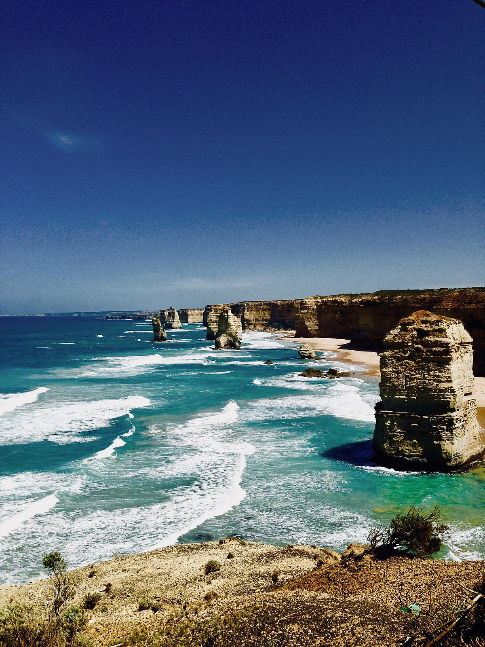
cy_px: 324
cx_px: 242
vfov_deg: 55.4
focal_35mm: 33
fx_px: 616
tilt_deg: -1.7
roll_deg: -0.1
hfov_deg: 42.9
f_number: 2.4
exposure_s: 1/3195
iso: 50
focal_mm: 4.12
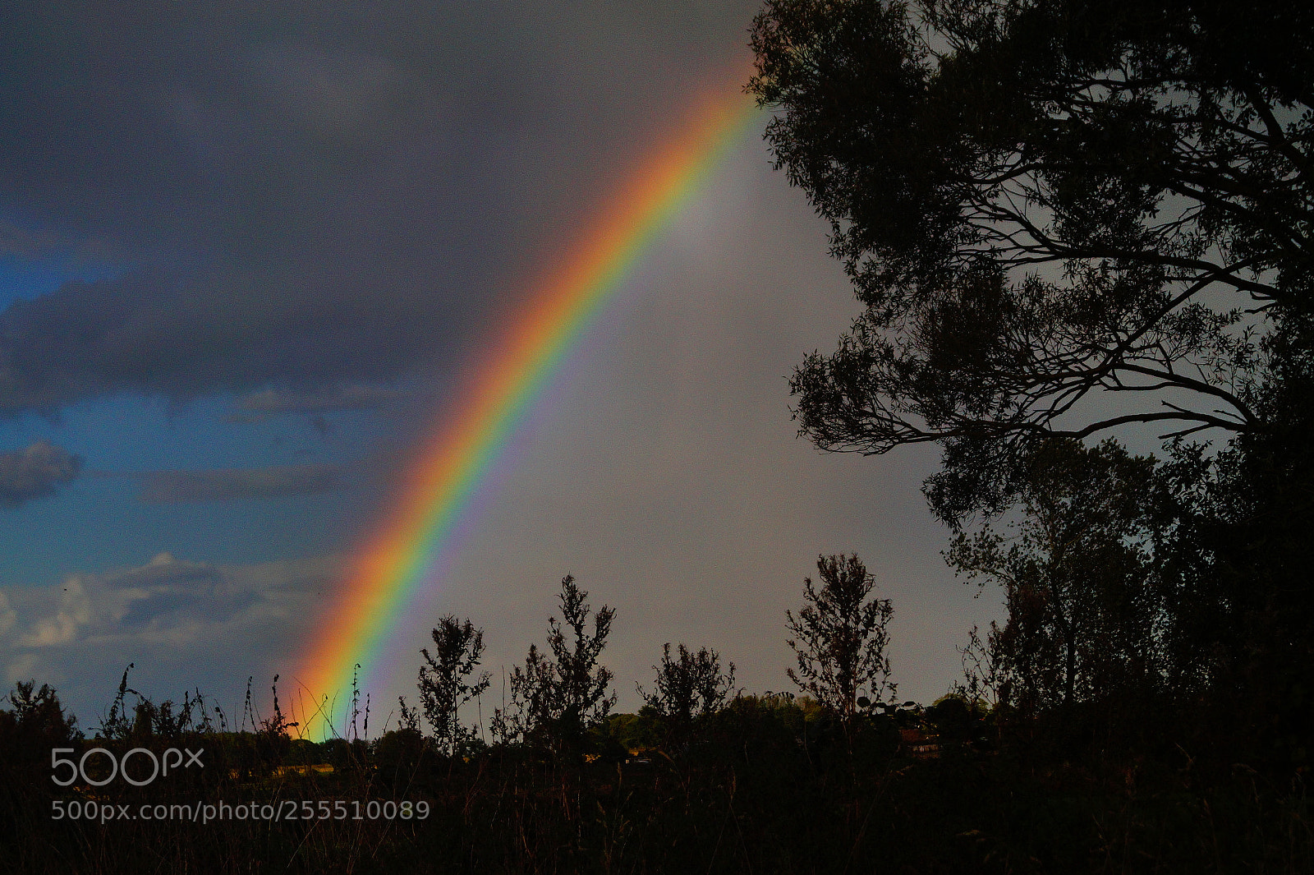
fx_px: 2736
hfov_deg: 27.0
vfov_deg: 18.2
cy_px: 438
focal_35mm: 75
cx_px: 657
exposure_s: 1/2500
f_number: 5.6
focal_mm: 50
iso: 200
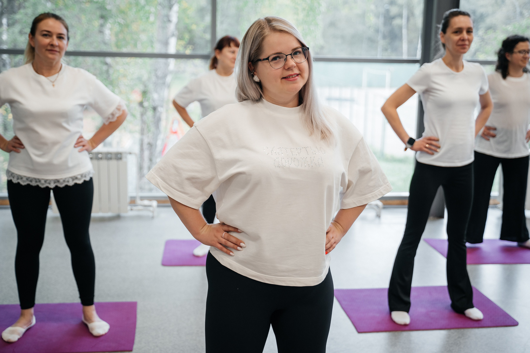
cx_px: 269
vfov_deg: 30.3
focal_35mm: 44
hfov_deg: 44.3
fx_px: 651
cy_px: 176
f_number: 2.8
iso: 560
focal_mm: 43
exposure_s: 1/125
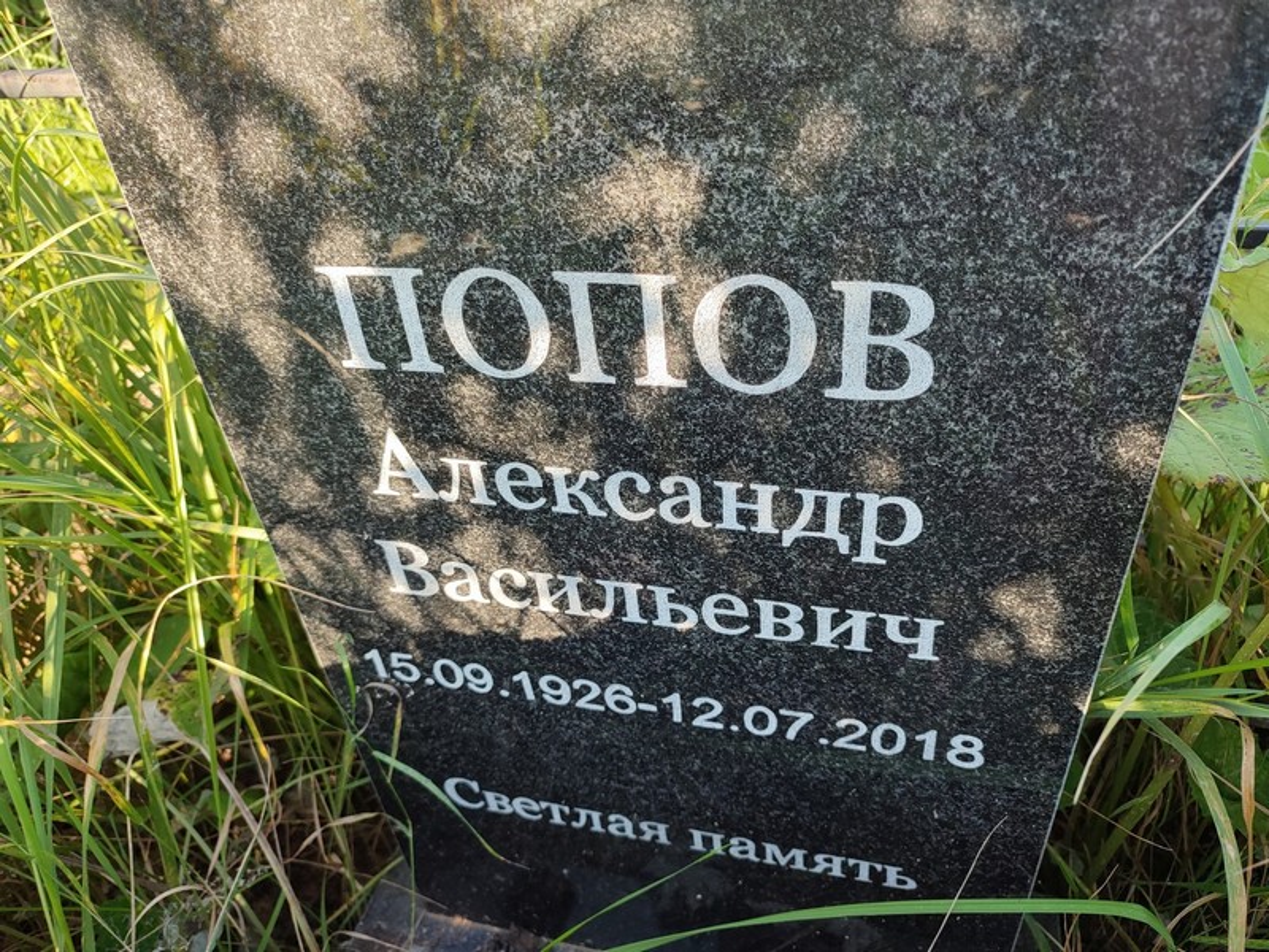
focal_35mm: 25
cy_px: 476
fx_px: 916
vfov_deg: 54.9
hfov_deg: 69.4
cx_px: 634
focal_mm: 6.04
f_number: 1.9
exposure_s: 1/100
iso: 65
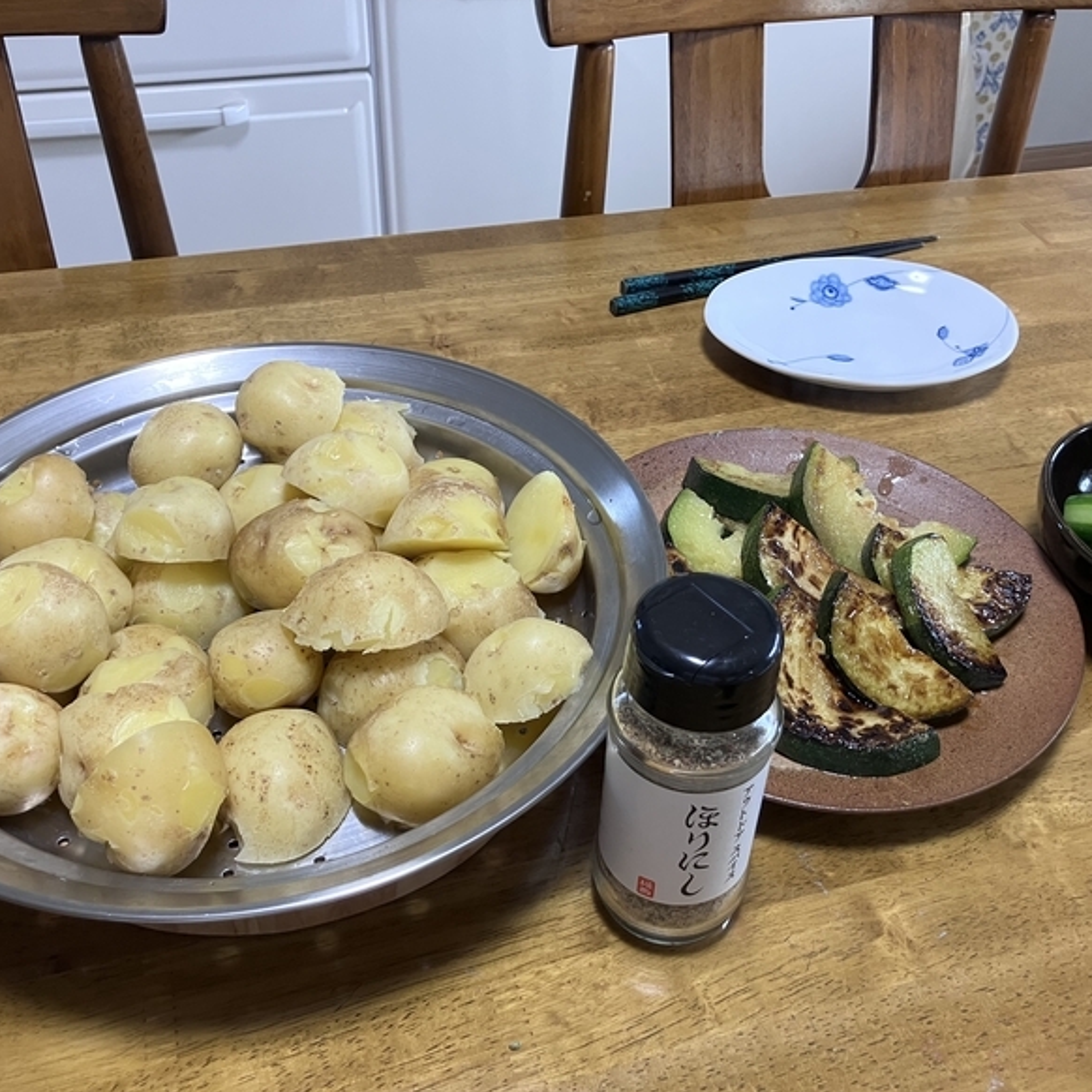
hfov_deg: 48.4
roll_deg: -2.3
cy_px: 561
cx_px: 597
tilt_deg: -42.0
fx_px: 1213
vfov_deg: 48.4
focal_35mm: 34
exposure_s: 1/72
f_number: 1.8
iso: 80
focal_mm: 3.99
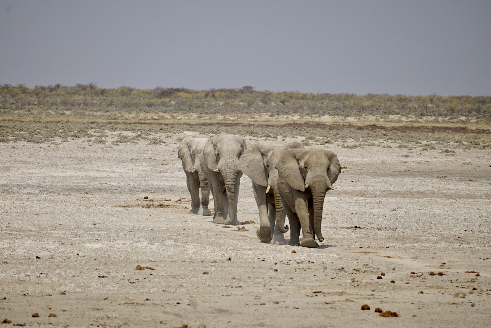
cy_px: 164
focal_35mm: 525
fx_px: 7165
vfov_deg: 2.6
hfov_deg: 3.9
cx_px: 246
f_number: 7.1
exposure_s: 1/640
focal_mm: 350
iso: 100
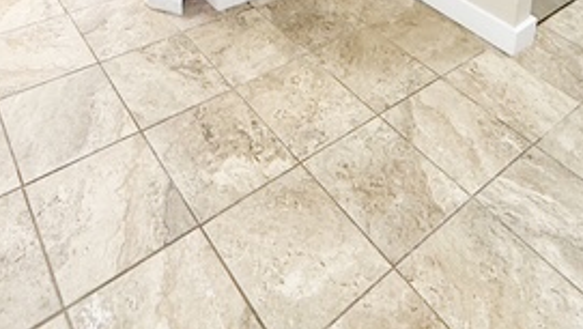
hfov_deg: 55.0
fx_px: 557
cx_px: 250
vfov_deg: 21.8
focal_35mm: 36
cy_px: -254
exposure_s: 1/120
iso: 160
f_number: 2.2
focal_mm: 2.22
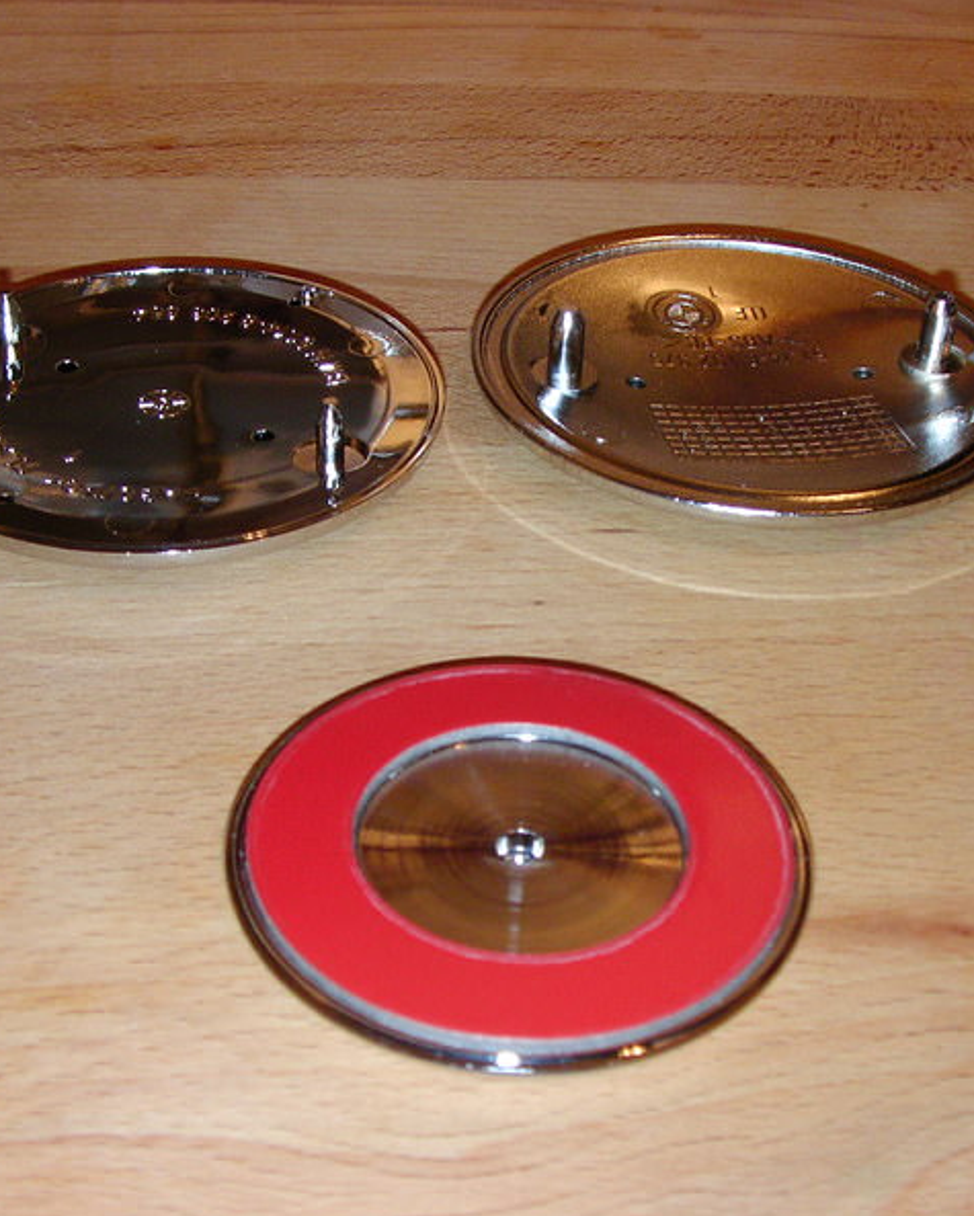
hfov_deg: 30.3
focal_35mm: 50
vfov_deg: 37.3
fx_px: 1800
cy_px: 611
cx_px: 531
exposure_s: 1/30
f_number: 3.5
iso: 100
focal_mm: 5.8
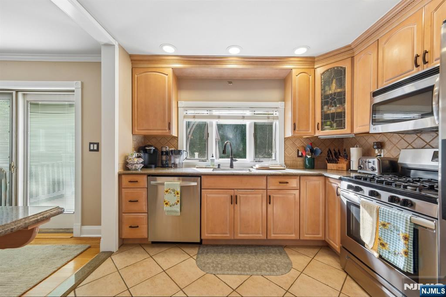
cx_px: 223
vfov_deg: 85.4
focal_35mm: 13
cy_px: 148
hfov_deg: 108.3
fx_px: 161
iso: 400
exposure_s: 1/80
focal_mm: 8.7
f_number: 5.6
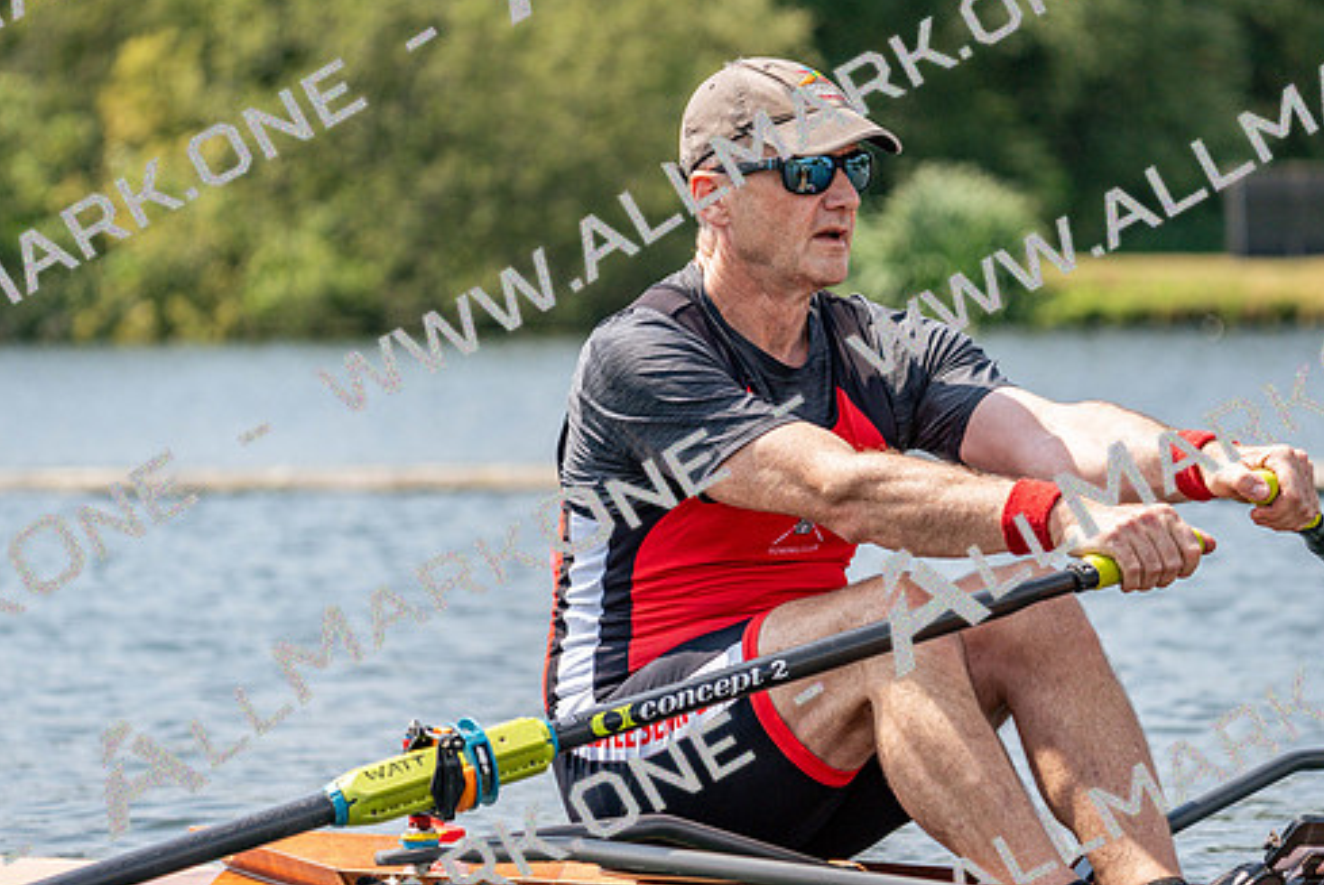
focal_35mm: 237
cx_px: 650
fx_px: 8724
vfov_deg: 5.8
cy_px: 421
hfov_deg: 8.7
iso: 320
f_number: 5.6
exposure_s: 1/1600
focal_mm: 200
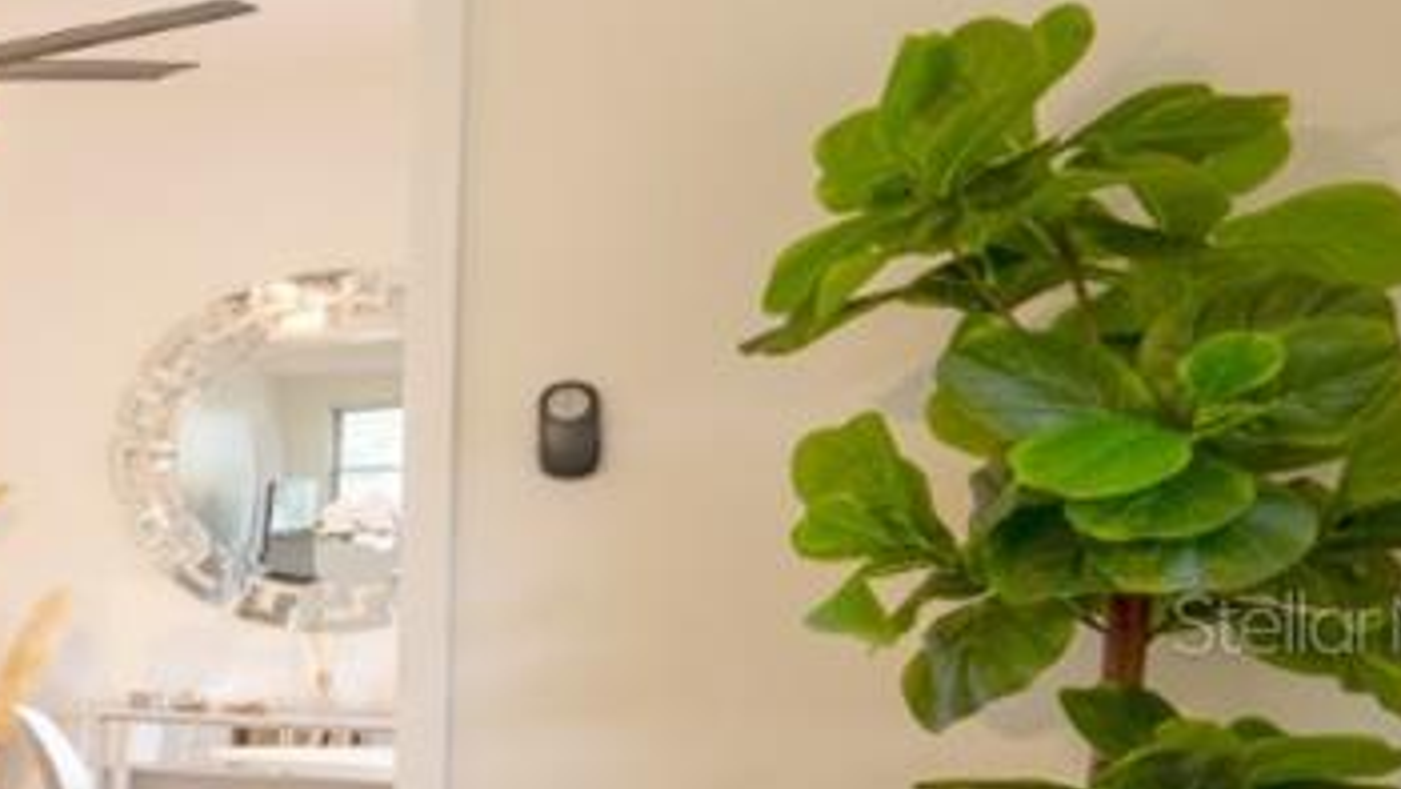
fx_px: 2489
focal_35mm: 67
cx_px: -1657
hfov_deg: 17.2
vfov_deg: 17.9
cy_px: 621
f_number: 8
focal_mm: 14
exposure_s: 1/10
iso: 125
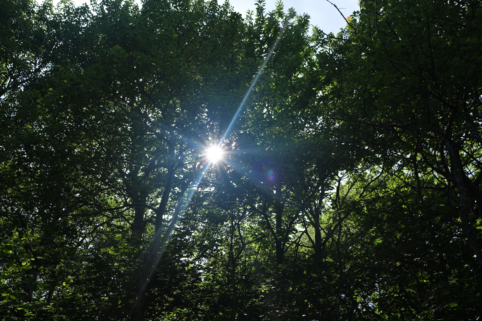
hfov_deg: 54.4
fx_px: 469
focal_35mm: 35
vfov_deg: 37.9
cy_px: 160
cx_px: 241
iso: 125
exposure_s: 1/340
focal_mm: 23
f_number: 4.5
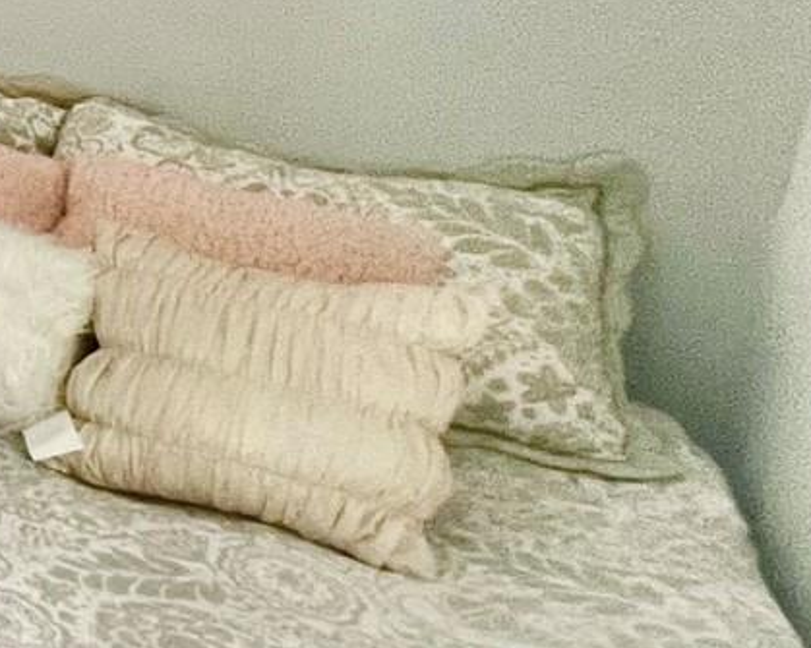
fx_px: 1488
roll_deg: -0.2
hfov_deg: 15.5
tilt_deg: -12.6
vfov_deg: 23.7
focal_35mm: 62
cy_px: 19
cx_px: -1111
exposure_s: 1/82
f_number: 1.8
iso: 250
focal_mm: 1.57
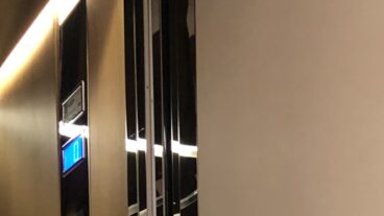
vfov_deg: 11.6
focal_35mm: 88
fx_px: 896
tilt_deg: -1.1
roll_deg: +0.9
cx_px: 167
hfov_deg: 24.2
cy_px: 499
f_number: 1.8
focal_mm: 3.99
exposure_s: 1/9
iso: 100
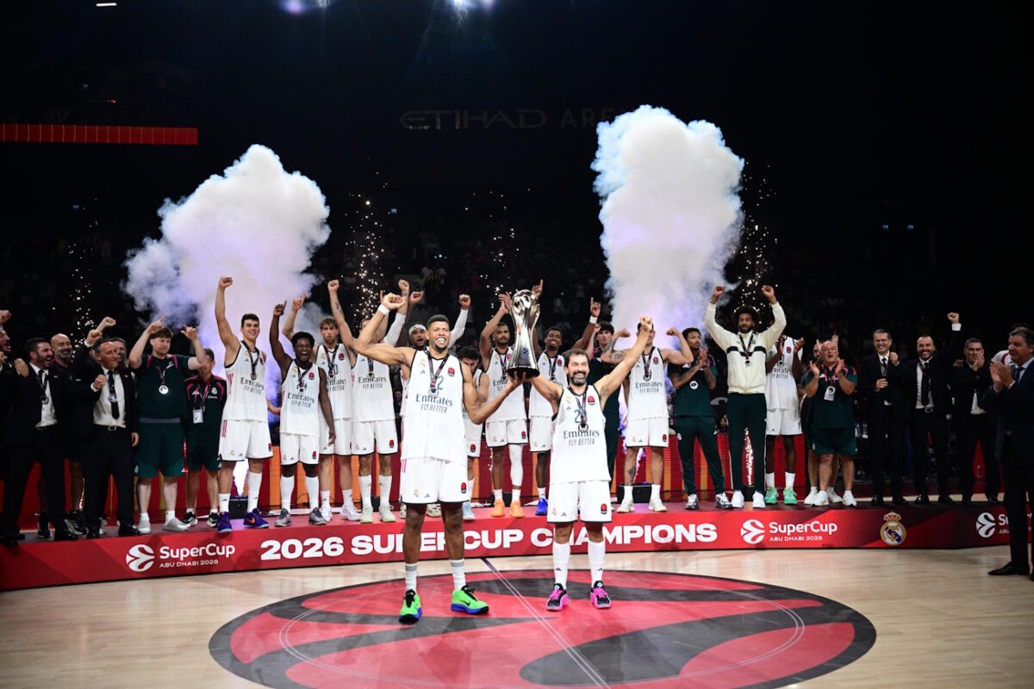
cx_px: 517
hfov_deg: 54.4
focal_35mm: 35
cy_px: 344
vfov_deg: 37.9
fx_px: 1005
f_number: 2
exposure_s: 1/3200
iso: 2000
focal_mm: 35
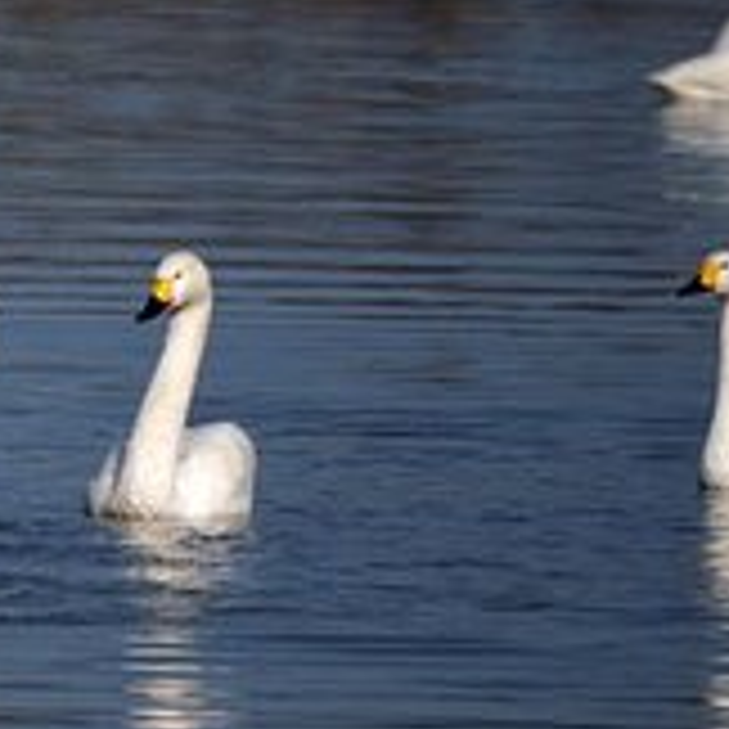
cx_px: -310
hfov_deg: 0.9
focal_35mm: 2014
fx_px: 47986
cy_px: 356
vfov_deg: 0.9
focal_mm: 500
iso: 400
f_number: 8
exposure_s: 1/4000
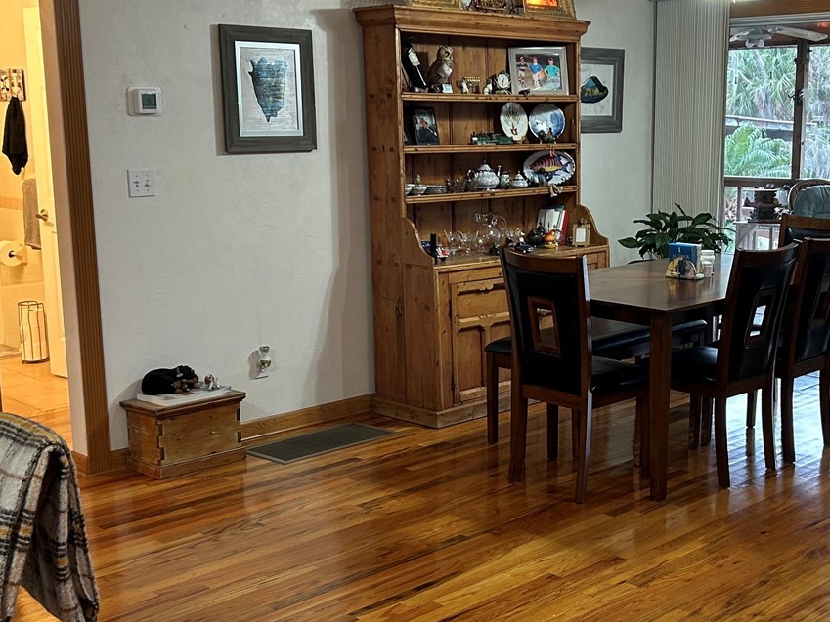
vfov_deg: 29.7
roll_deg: +1.1
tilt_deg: -9.1
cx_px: 528
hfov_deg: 38.6
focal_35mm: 49
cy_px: 319
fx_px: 1175
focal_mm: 5.7
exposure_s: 1/60
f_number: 1.5
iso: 125
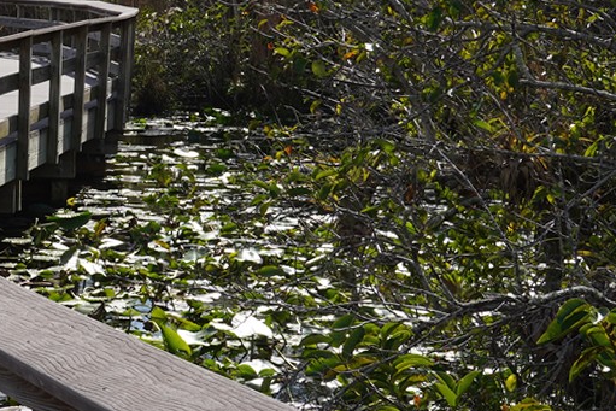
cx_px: -562
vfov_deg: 9.7
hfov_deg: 12.9
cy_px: 105
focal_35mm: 141
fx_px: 2413
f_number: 14
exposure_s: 1/100
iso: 100
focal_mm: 36
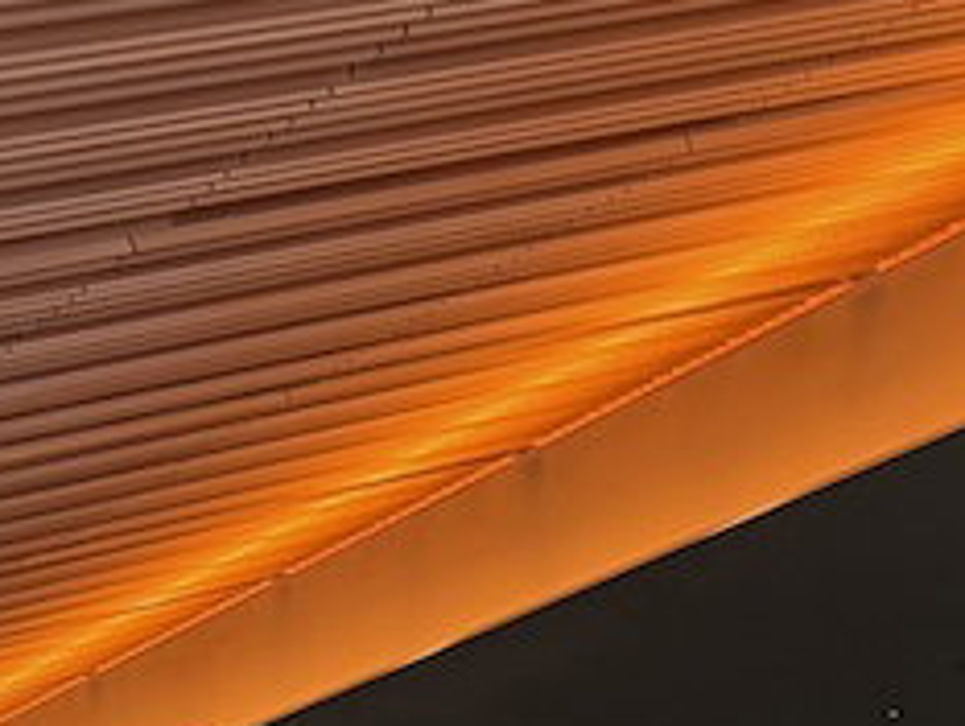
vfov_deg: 10.5
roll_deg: -0.4
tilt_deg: -4.9
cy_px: 1712
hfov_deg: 14.8
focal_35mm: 123
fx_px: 3432
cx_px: 1464
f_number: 1.78
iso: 160
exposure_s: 1/121
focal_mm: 6.76
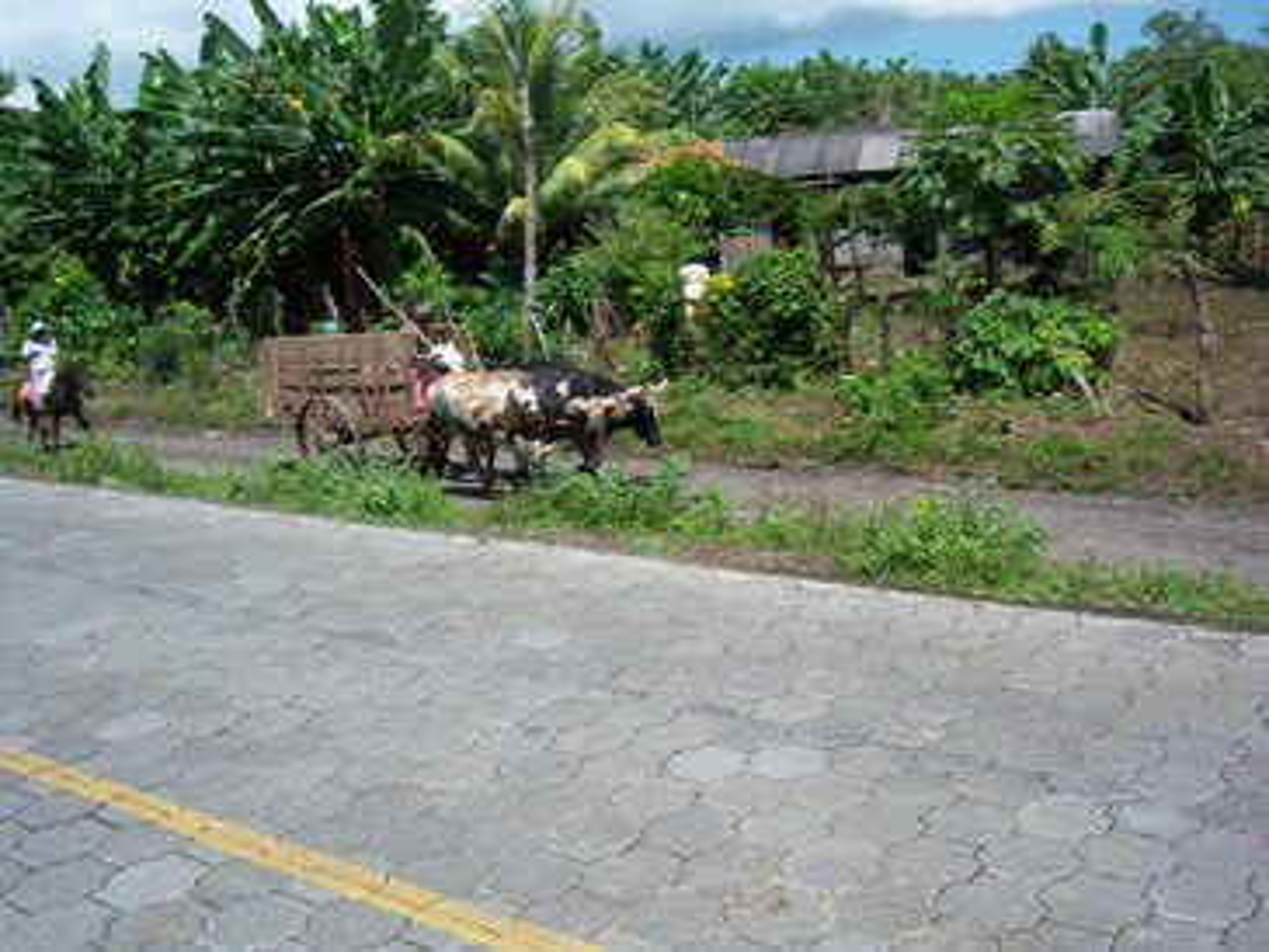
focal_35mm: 36
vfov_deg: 39.7
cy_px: 476
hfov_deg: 51.3
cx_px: 634
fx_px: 1320
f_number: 4.8
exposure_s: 1/500
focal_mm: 7.5
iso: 80
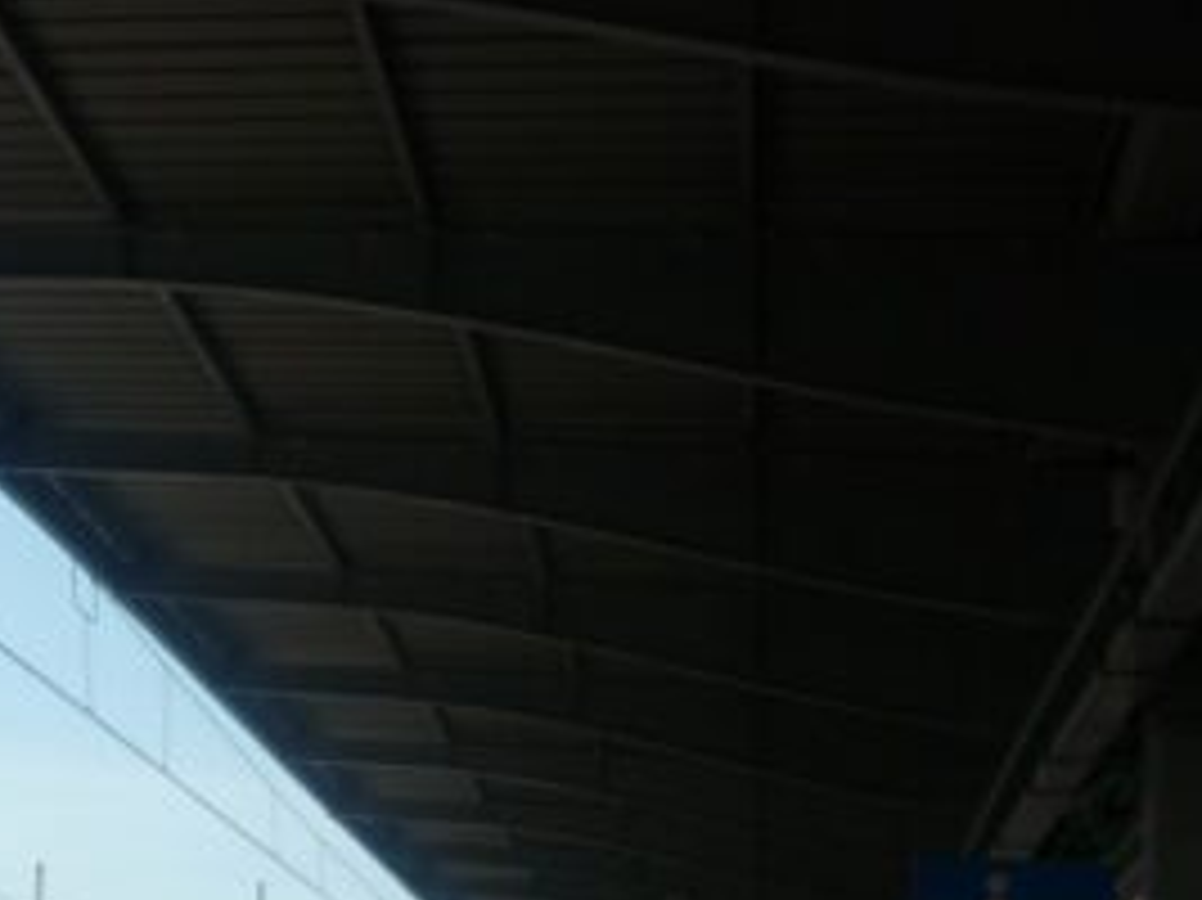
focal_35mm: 86
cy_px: 1017
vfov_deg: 16.6
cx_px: -144
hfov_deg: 21.5
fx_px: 2985
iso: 80
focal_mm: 5.5
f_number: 2.8
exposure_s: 1/1000
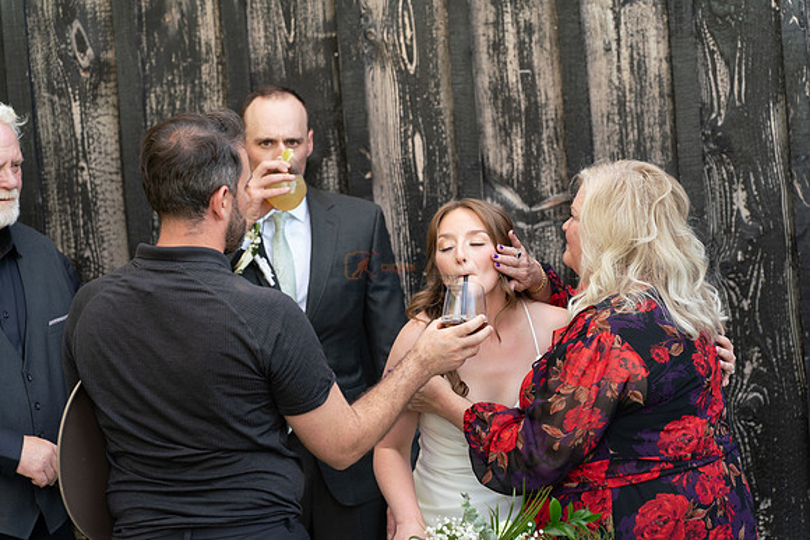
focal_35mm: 101
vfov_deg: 13.6
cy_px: 270
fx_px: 2273
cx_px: 405
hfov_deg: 20.2
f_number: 3.5
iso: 400
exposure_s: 1/320
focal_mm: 101
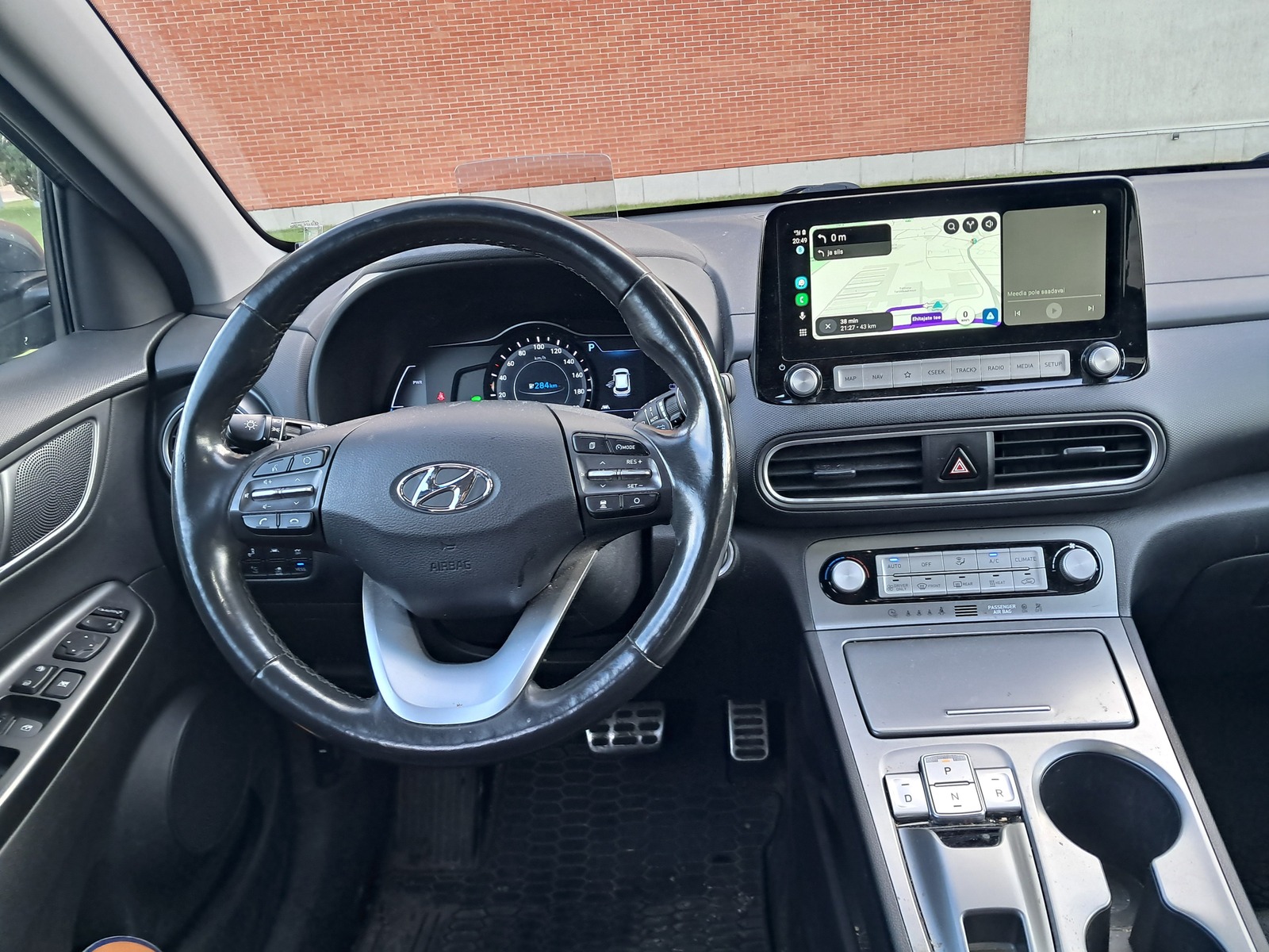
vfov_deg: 51.4
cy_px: 476
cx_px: 634
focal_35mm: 27
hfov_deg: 65.3
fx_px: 990
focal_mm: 4
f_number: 1.8
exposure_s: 1/50
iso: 100
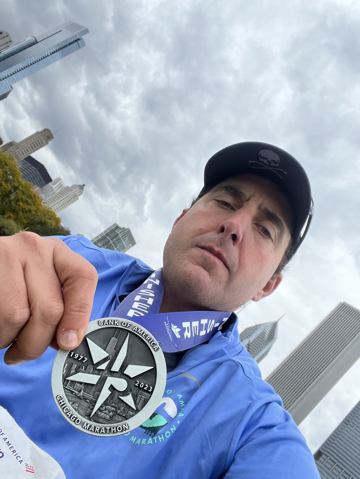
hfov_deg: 46.8
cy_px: 240
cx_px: 180
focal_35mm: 30
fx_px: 416
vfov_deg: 60.0
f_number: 2.2
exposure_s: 1/344
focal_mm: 2.71
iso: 32
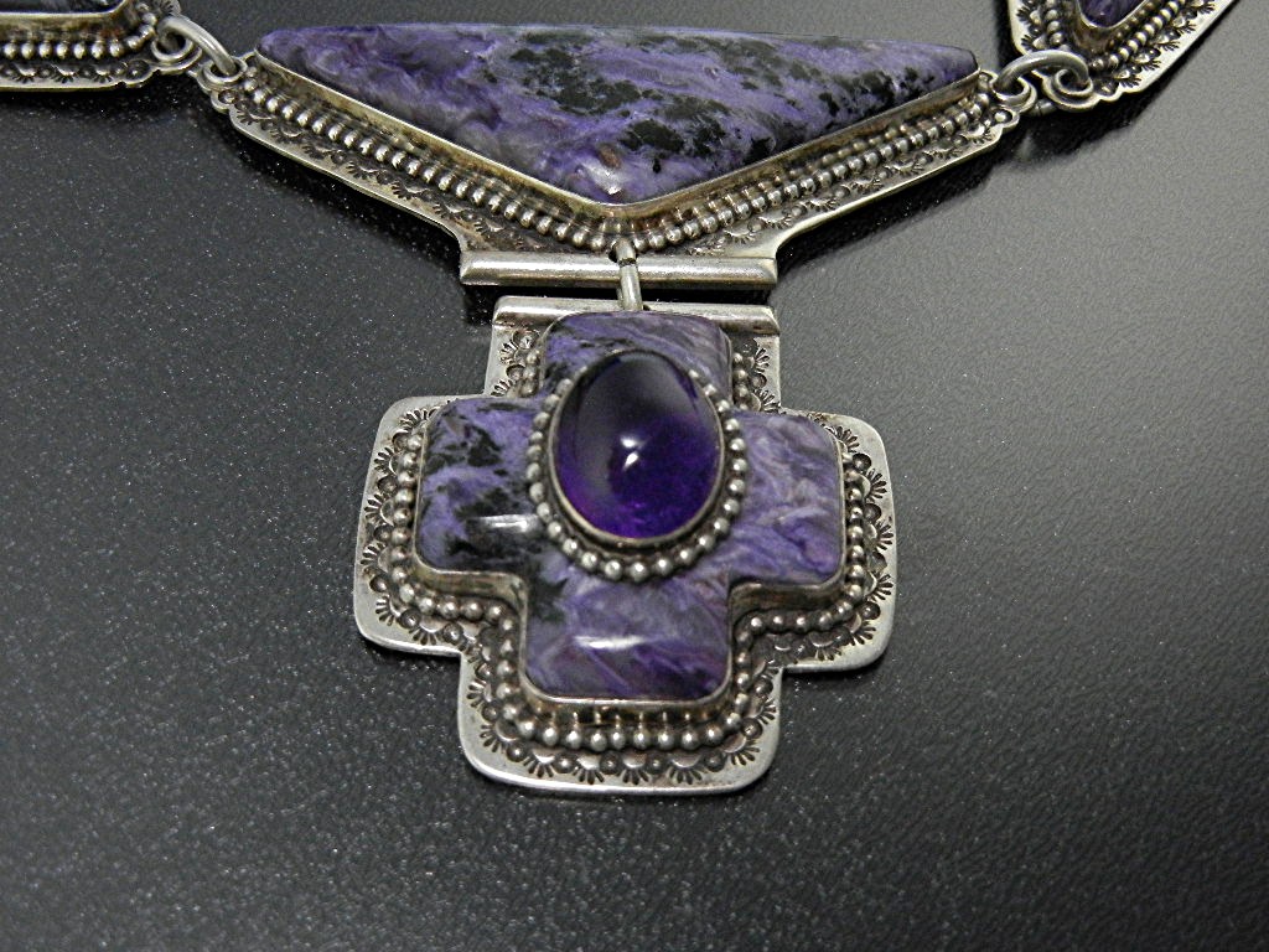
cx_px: 634
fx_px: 1650
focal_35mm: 45
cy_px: 476
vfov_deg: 32.2
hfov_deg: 42.1
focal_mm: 8.1
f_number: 7.6
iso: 800
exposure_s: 1/30
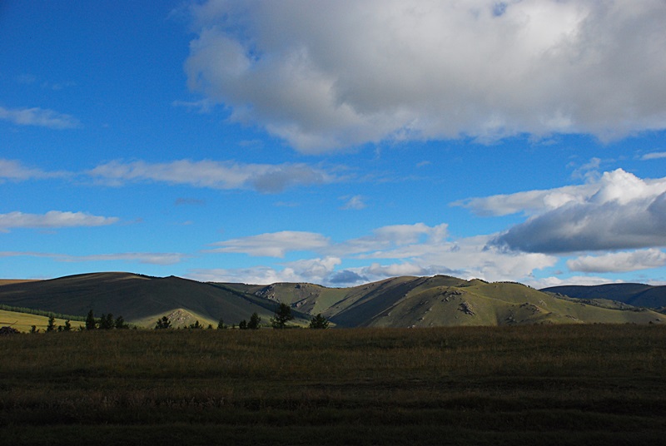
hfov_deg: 49.5
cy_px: 223
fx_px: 723
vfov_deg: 34.3
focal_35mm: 39
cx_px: 333
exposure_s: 1/2500
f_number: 5.6
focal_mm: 26
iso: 400
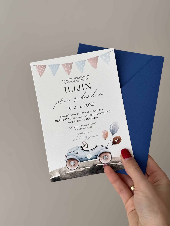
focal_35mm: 52
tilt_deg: -8.2
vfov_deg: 36.8
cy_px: 113
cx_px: 85
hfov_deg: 28.0
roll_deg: -4.4
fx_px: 340
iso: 32
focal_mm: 5.96
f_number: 1.6
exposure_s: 1/462
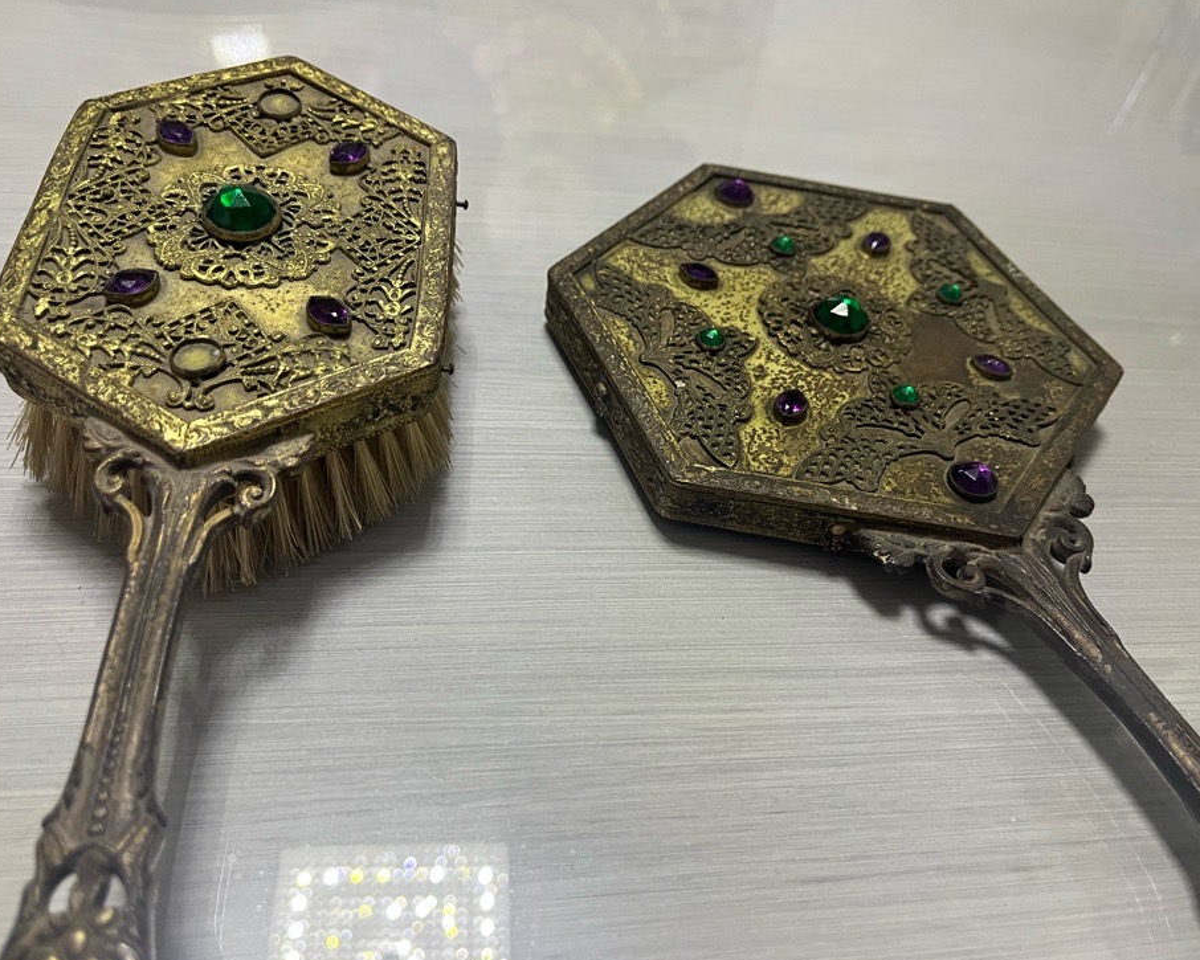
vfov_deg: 51.5
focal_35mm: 28
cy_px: 491
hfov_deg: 62.2
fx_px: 995
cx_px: 601
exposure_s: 1/50
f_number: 1.6
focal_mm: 5.1
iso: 160
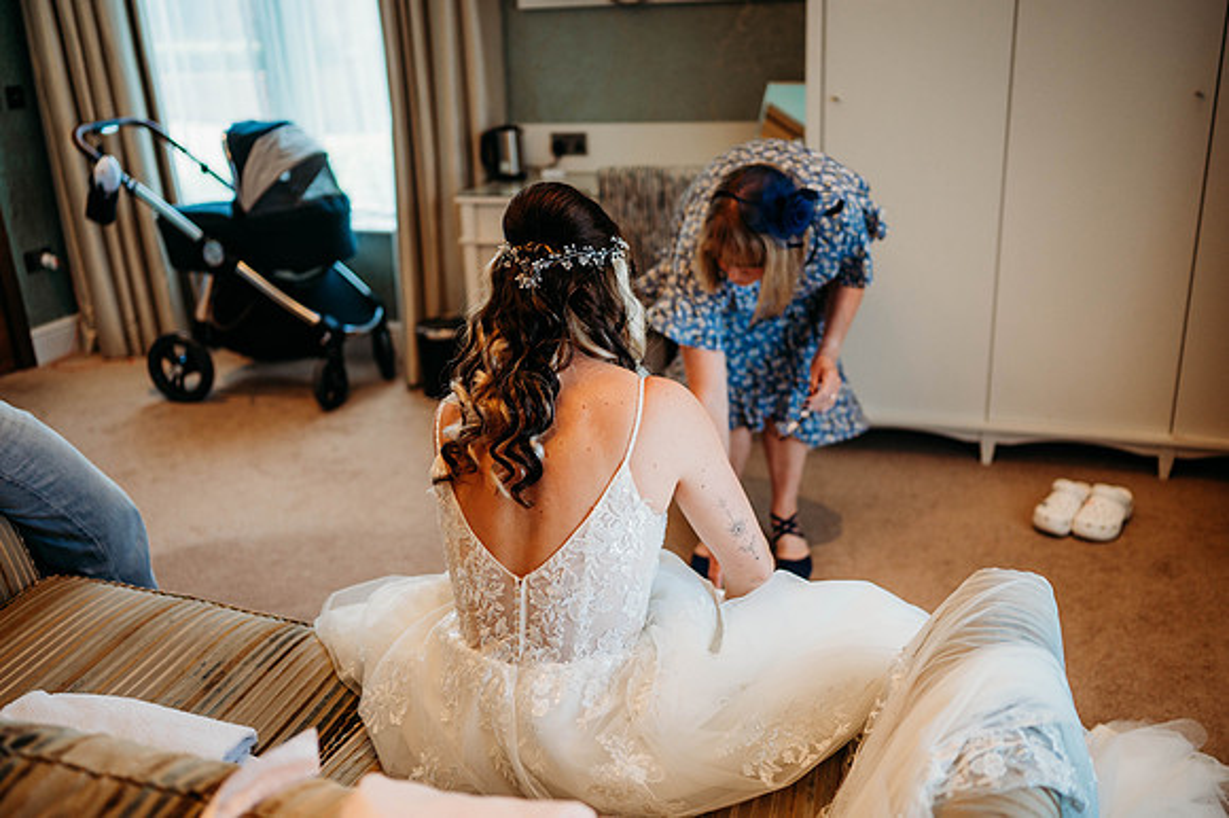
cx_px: 614
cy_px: 409
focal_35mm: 35
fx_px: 1194
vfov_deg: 37.8
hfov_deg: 54.5
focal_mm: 35
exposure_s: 1/400
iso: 400
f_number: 1.8
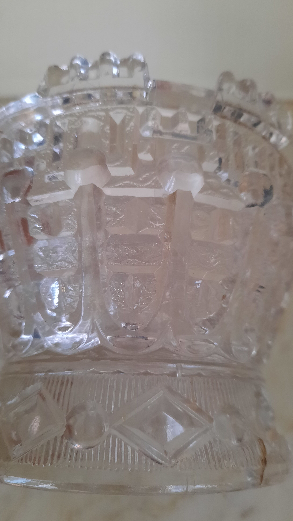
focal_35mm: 28
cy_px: 261
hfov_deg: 41.5
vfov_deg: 67.9
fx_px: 387
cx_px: 150
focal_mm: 4.6
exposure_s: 1/25
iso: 320
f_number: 2
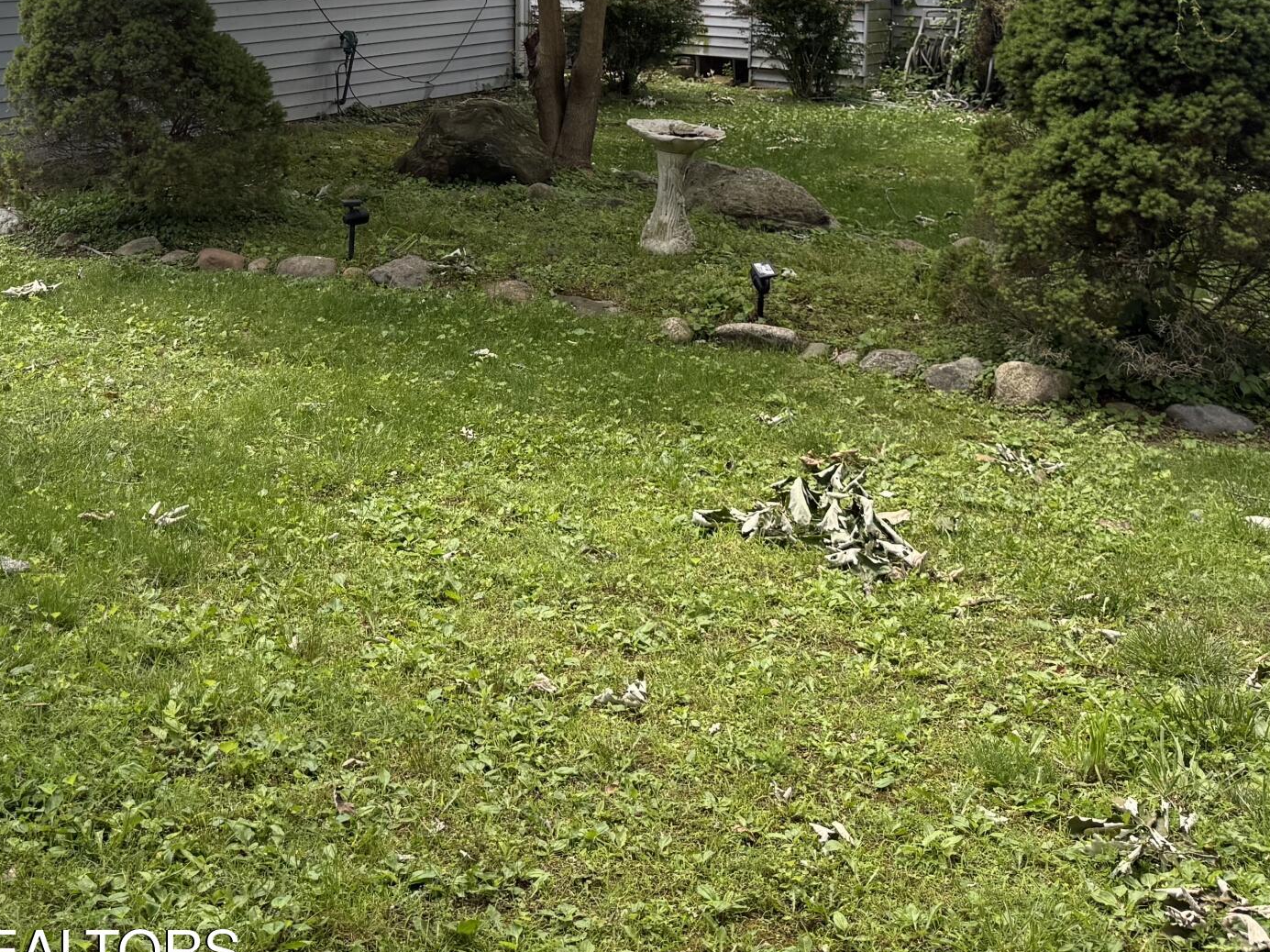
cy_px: 15
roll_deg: -0.8
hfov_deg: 36.2
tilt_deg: -3.2
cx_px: 363
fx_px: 1907
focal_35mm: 52
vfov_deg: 26.6
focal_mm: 6.76
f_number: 1.78
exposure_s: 1/1046
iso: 100
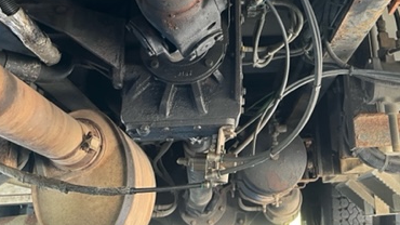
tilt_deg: +24.1
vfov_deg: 23.0
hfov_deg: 40.5
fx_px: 520
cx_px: 315
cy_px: -23
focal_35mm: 49
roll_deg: +4.0
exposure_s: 1/60
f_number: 1.6
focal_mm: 5.1
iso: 200
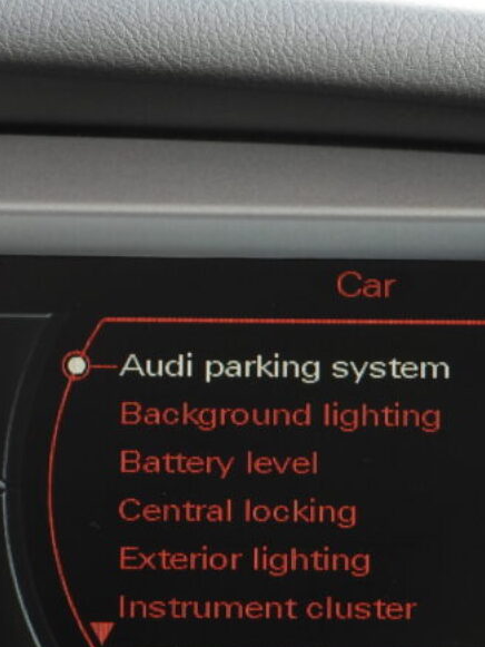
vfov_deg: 7.9
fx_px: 4687
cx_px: 331
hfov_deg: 5.9
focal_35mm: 251
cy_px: 375
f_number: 3.5
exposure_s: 1/60
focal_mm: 16.3
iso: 110
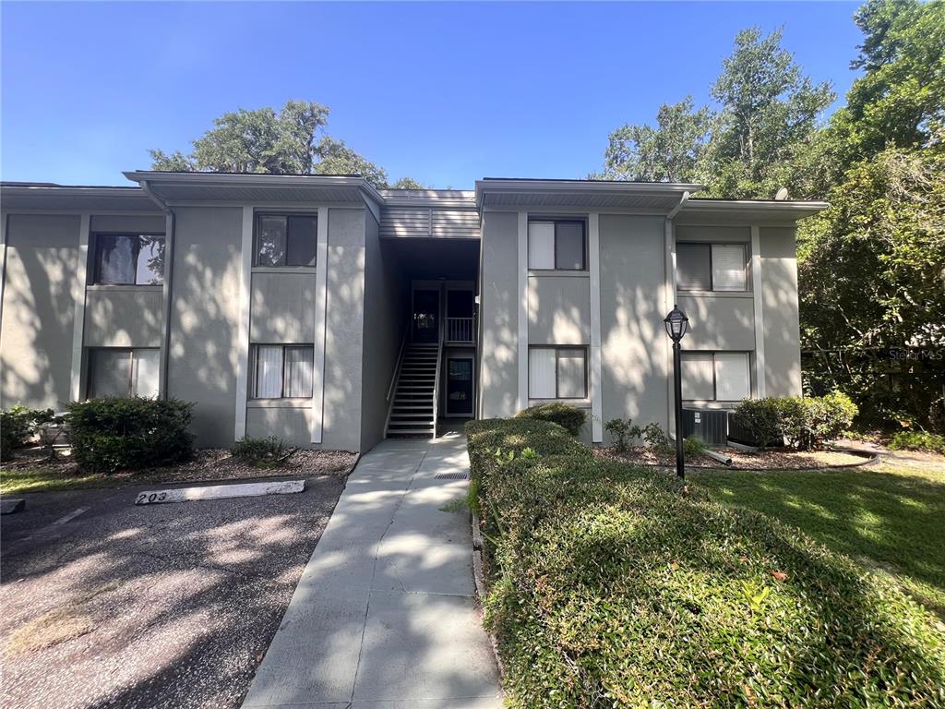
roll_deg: -0.1
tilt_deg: +2.9
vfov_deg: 89.9
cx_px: 472
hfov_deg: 106.2
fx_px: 355
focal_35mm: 13
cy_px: 354
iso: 32
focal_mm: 1.57
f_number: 1.8
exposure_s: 1/305
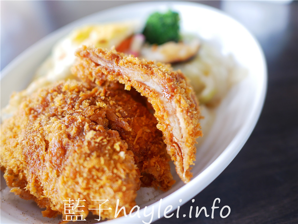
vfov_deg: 46.8
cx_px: 149
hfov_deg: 60.0
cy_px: 112
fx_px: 258
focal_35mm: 30
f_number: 1.7
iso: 250
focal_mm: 15
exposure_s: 1/60
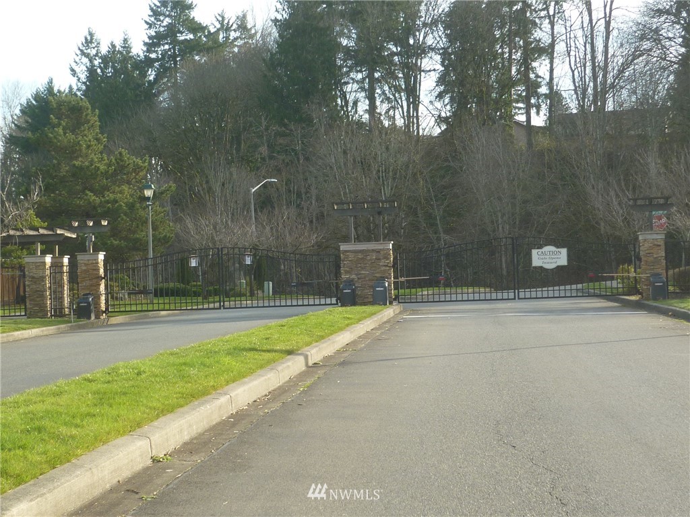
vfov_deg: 21.3
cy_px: 258
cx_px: 345
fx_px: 1375
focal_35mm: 69
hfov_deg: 28.2
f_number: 3.2
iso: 80
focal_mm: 8
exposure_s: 1/320
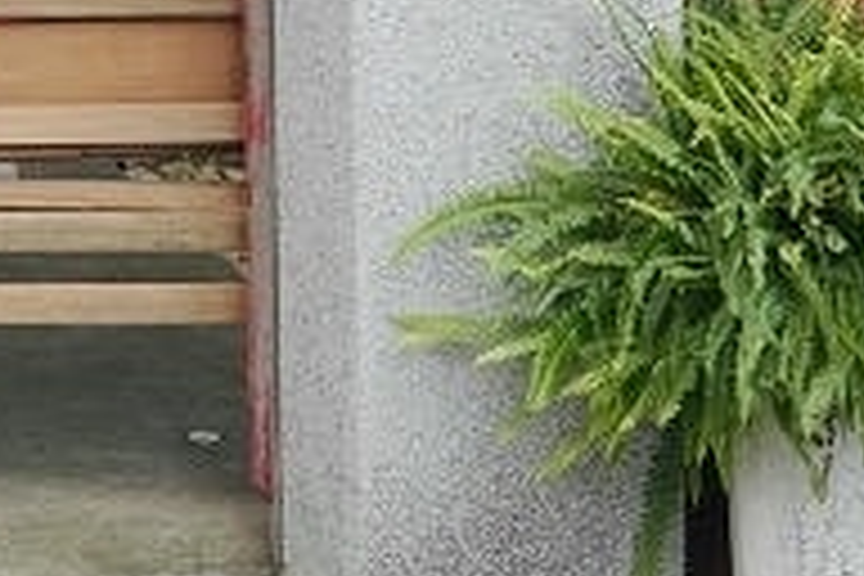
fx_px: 5112
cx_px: -747
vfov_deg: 6.2
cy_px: -828
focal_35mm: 213
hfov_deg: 9.2
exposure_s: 1/160
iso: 400
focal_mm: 34
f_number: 4
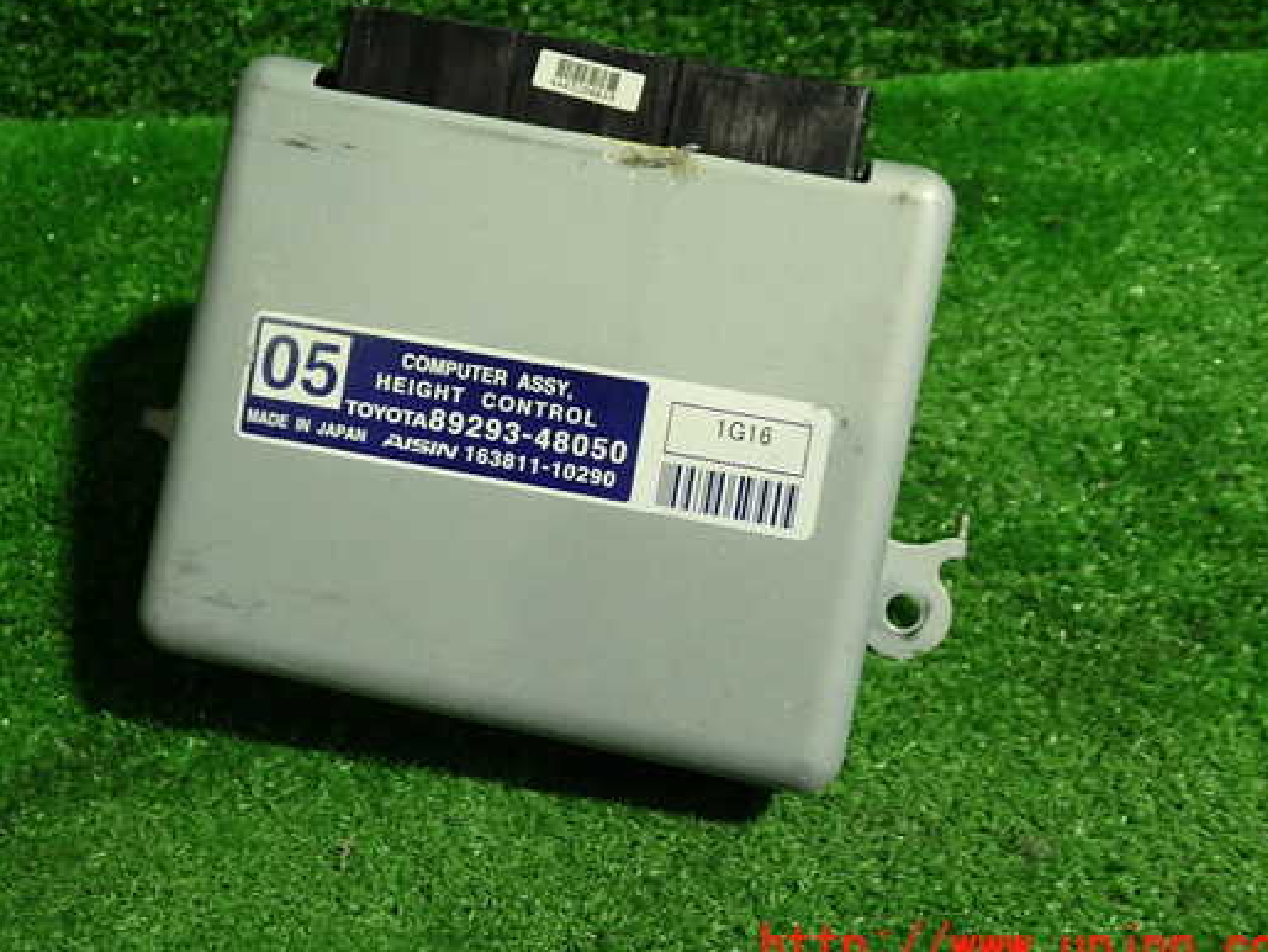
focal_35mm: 35
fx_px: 1283
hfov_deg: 52.5
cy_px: 424
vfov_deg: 40.7
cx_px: 577
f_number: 2.3
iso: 200
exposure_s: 1/30
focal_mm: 5.4
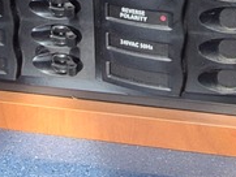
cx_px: 117
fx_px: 587
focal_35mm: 86
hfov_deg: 22.7
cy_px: -57
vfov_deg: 16.2
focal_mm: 2.2
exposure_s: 1/50
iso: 64
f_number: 2.2
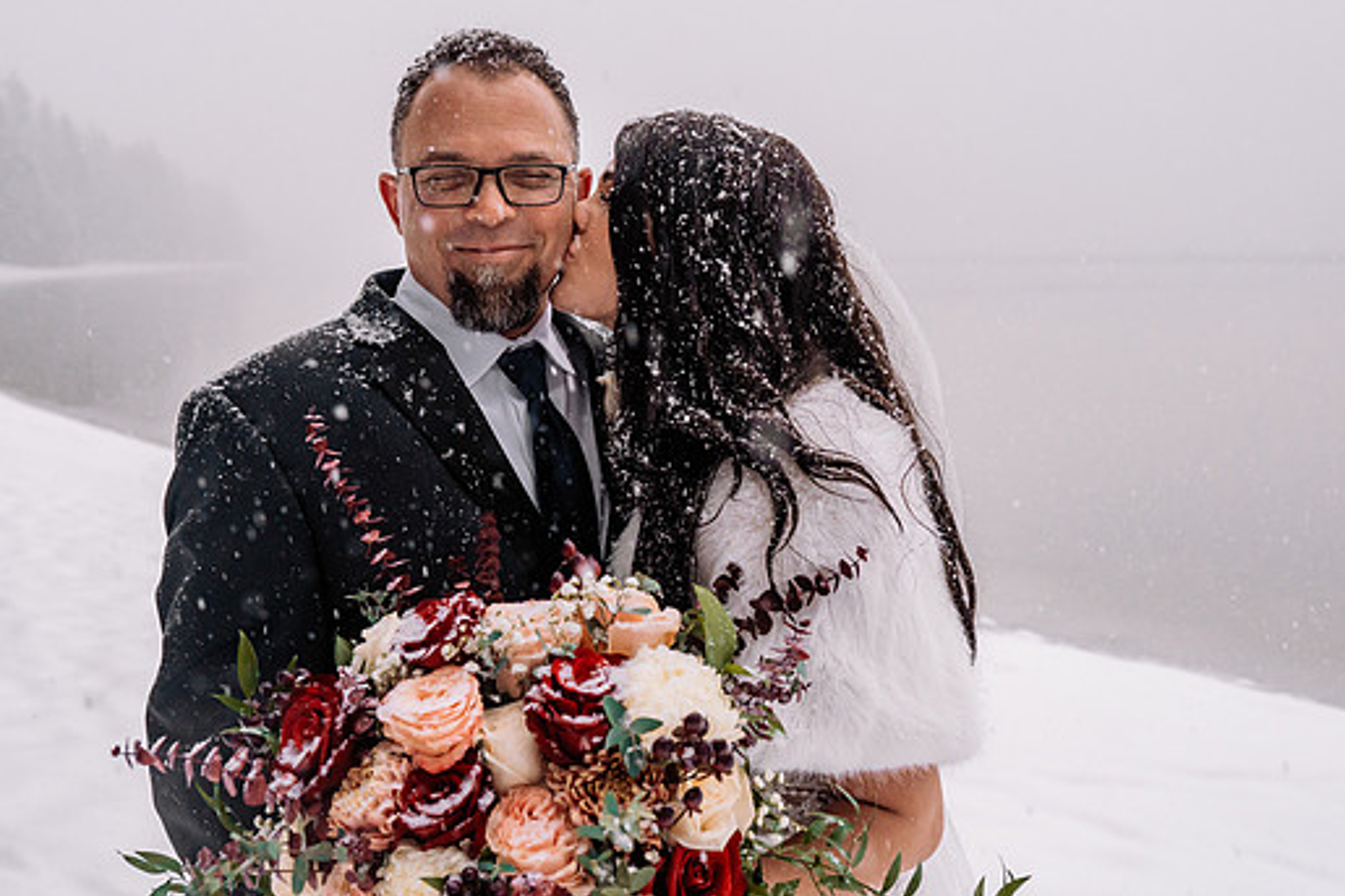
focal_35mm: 41
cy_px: 430
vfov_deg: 32.6
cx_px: 648
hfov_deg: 47.4
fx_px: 1531
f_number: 5
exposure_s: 1/250
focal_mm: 35
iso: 1250
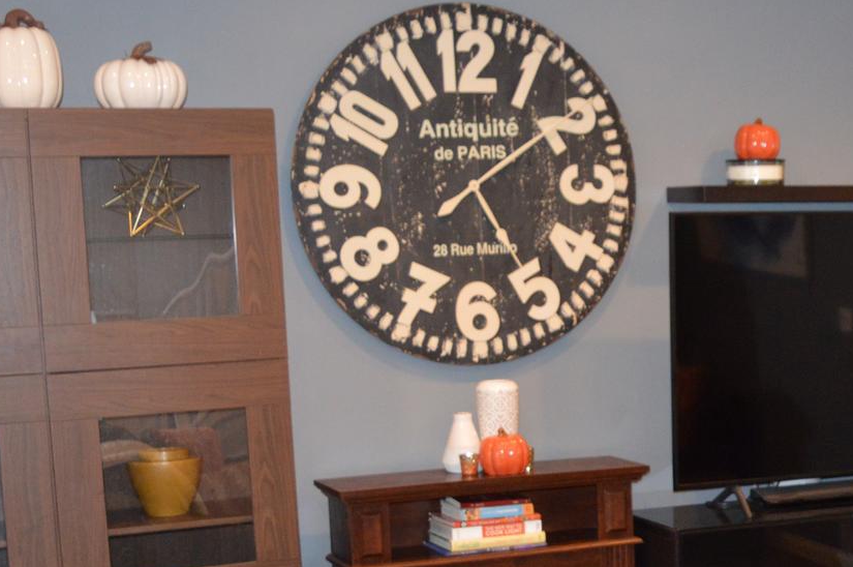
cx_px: 784
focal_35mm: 67
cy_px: 470
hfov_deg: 28.8
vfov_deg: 20.0
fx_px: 1586
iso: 1000
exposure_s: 1/60
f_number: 3.5
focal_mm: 18
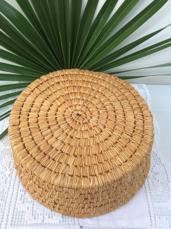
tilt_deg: -50.4
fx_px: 211
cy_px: 114
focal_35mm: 32
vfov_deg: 56.9
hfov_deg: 44.1
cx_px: 86
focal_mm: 3.3
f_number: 2.4
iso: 40
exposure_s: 1/50
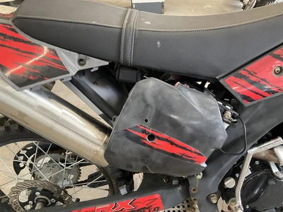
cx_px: 142
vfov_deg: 48.2
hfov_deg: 61.7
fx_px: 237
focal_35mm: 29
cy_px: 106
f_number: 1.8
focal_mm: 3
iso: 320
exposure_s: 1/40
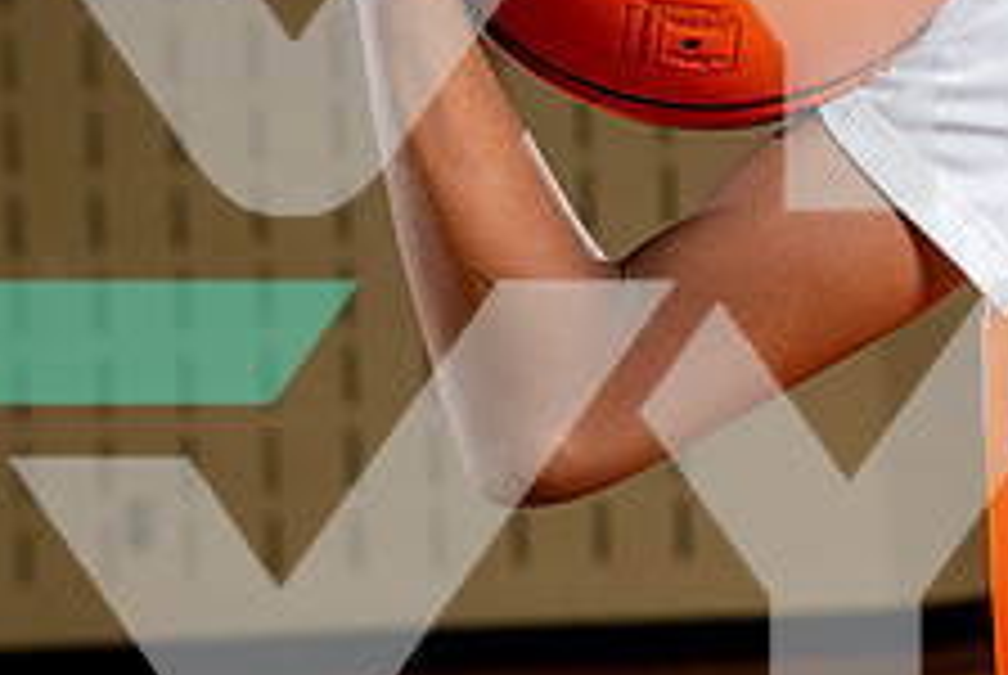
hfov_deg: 11.2
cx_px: 1048
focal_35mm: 181
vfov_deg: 7.6
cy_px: -25
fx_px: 5075
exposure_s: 1/250
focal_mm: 70
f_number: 5.6
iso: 400
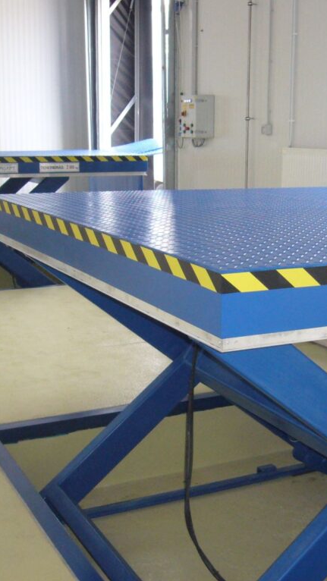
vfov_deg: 40.6
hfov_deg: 23.4
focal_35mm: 51
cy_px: 290
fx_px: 786
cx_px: 204
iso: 200
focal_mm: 5.8
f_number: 2.8
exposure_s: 1/30
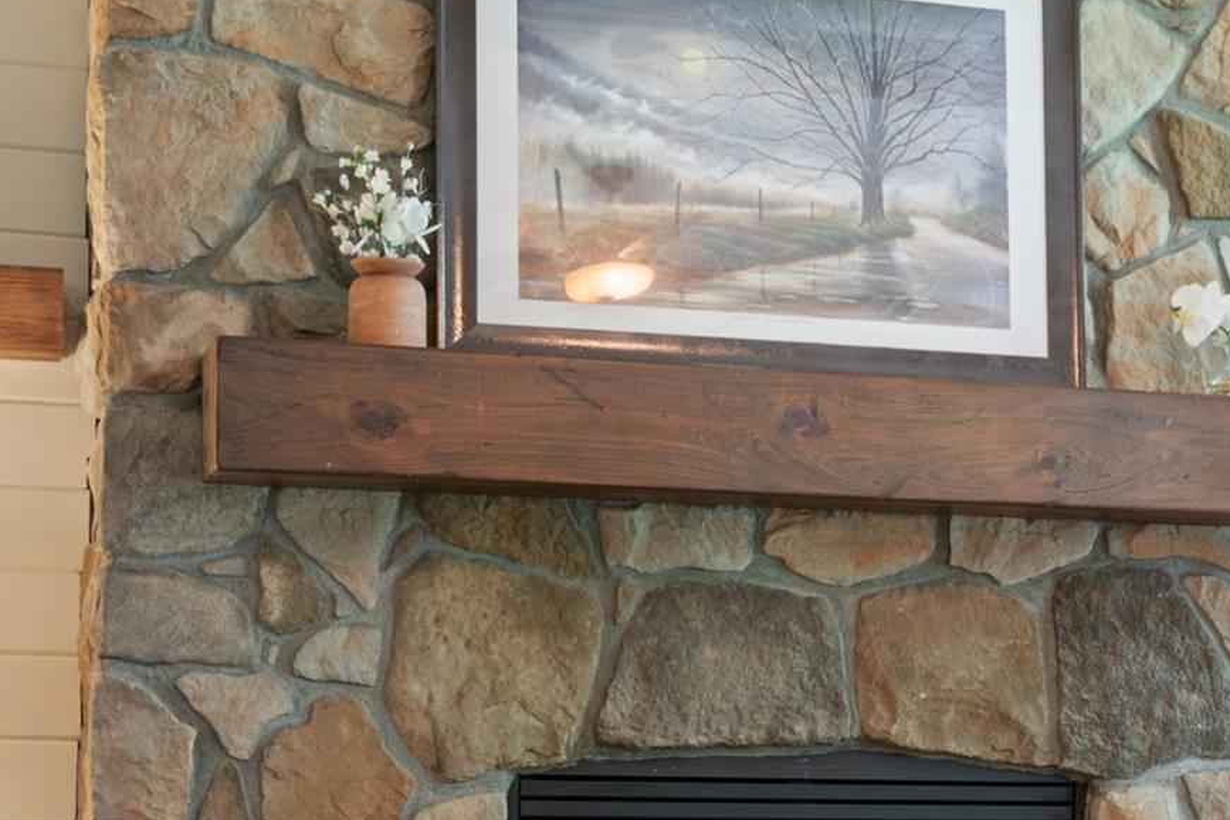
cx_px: 1111
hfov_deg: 22.9
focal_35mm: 87
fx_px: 2960
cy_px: 886
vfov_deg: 15.4
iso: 100
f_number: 8
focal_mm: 36.7
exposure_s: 2.5
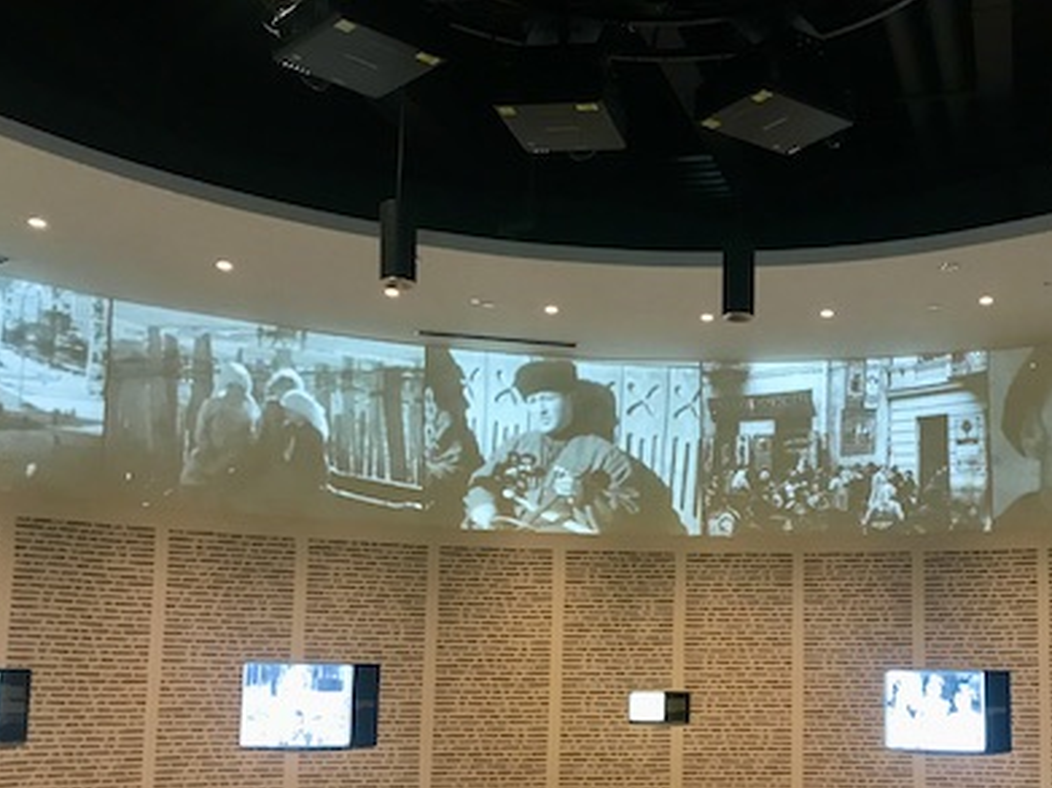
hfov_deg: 42.8
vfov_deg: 33.1
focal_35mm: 43
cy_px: 559
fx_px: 1306
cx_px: 753
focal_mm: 3.99
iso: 64
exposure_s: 1/16
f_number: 1.8
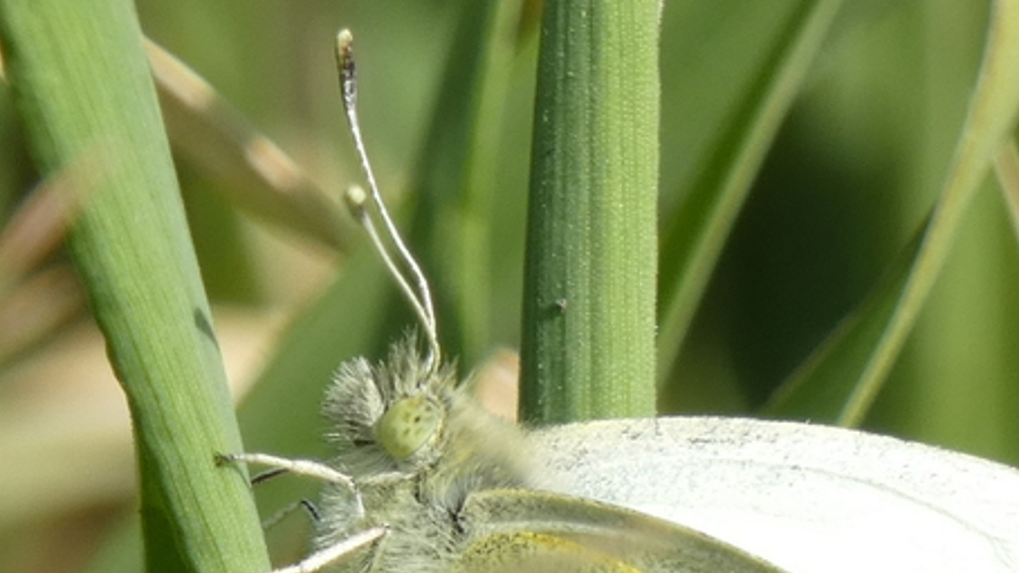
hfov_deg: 2.0
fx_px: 29387
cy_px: 627
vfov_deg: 1.1
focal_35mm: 1088
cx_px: 713
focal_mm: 95.2
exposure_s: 1/125
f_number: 5.6
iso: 80
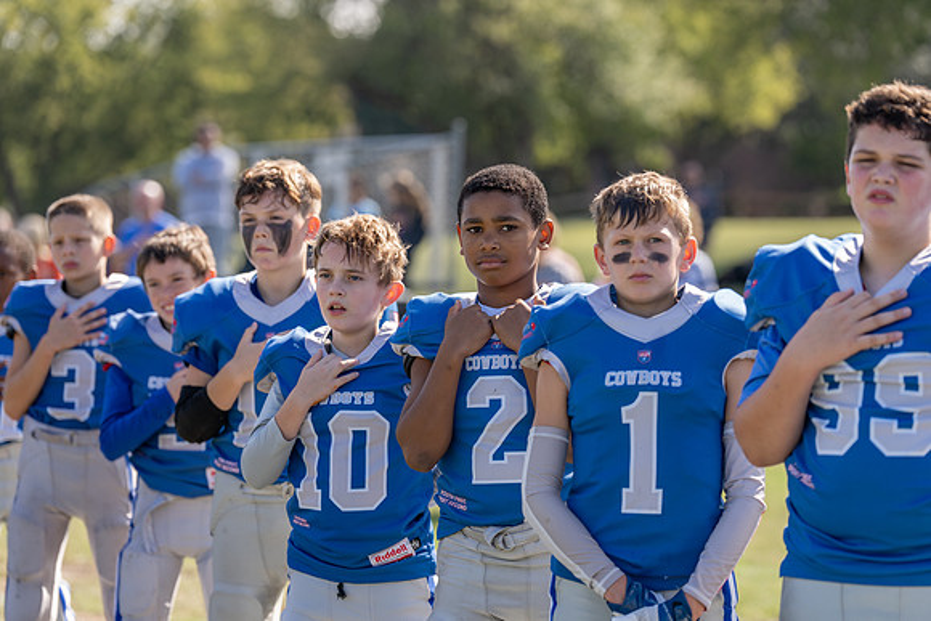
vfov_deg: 10.1
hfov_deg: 15.1
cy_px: 310
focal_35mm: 136
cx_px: 466
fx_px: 3518
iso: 100
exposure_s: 1/500
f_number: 3.5
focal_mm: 136
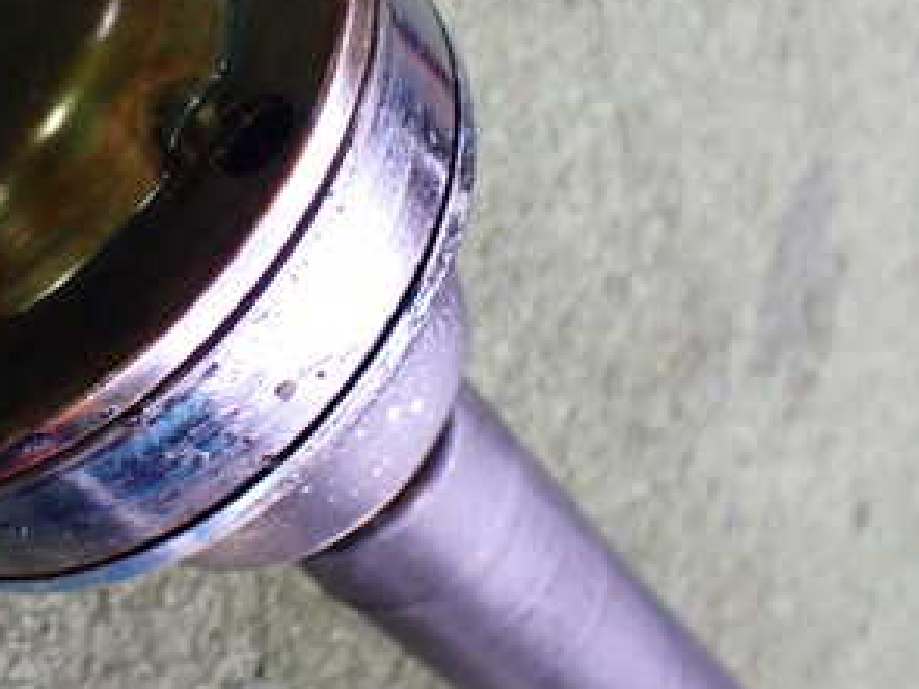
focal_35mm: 61
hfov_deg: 30.3
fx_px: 1619
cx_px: 97
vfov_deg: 23.7
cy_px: 156
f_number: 2.3
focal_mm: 5.4
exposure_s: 1/50
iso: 800
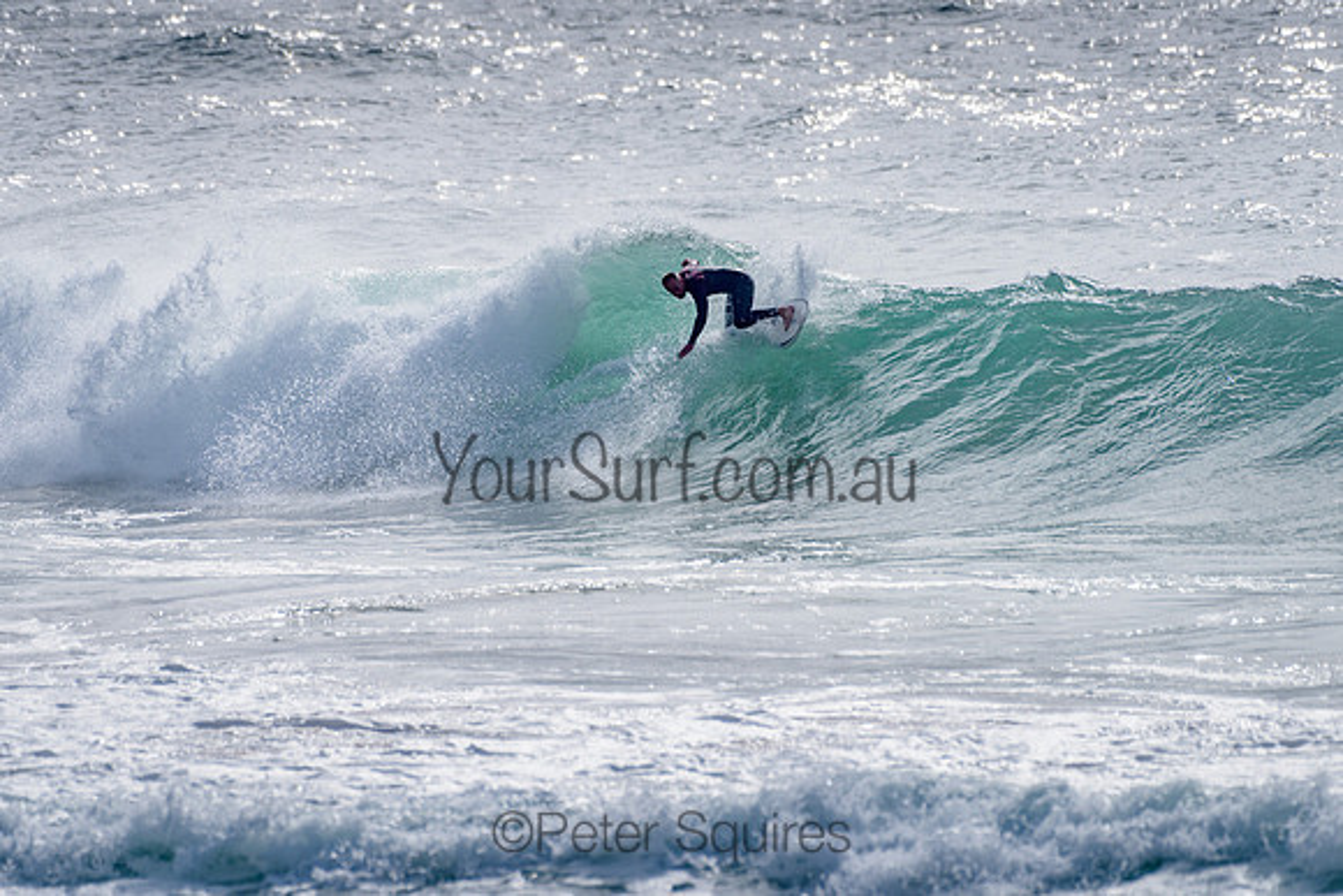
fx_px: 22842
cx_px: 668
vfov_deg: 2.2
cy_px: 347
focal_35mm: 612
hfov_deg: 3.4
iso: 64
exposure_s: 1/2000
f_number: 6.3
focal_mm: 500
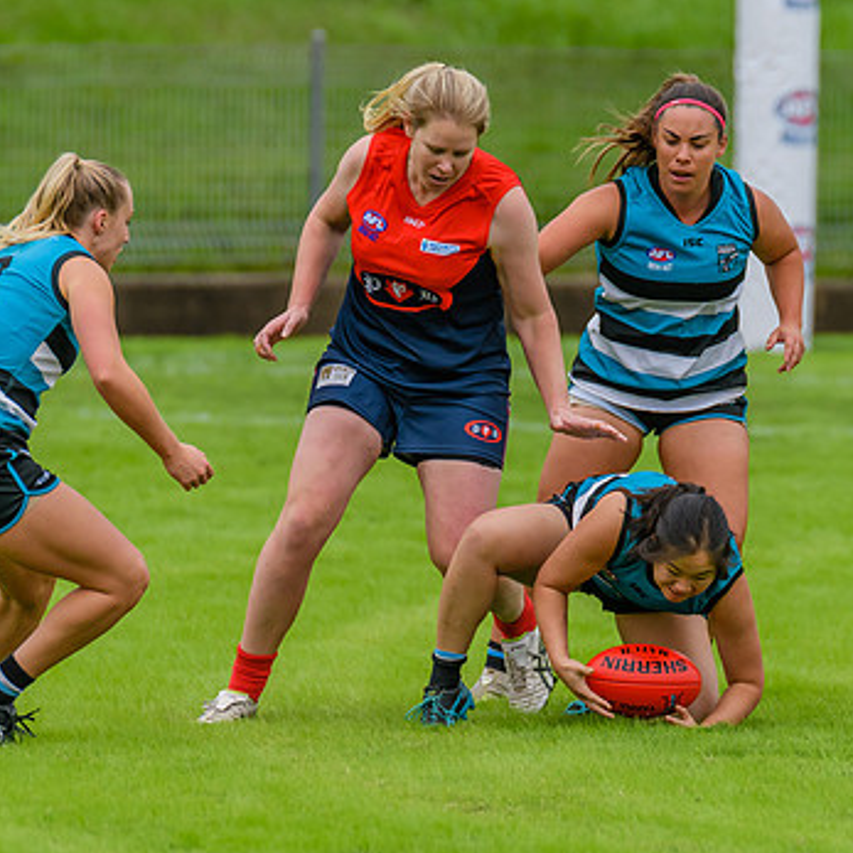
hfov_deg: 2.0
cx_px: 503
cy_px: 439
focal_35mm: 868
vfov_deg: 2.0
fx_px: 24199
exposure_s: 1/1600
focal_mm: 380
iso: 800
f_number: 5.6
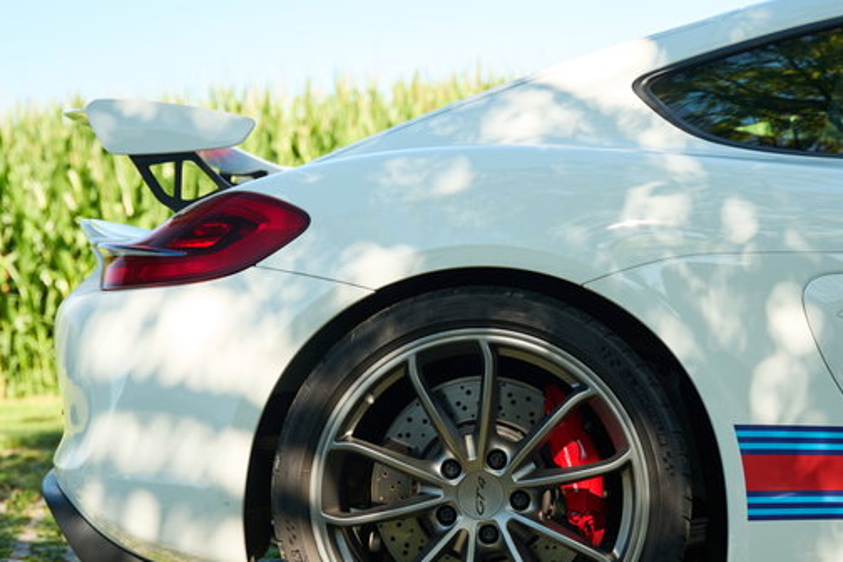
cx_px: 483
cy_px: 401
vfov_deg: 19.9
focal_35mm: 68
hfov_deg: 29.7
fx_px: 1590
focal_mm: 44.6
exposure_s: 1/500
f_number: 2.8
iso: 250
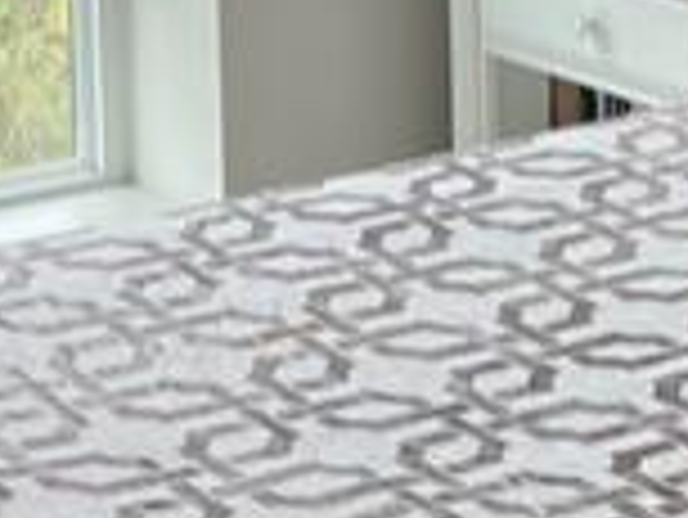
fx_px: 3461
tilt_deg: -16.1
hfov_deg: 11.3
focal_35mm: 174
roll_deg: +0.2
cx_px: 468
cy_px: 88
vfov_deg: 8.5
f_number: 1.5
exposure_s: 1/120
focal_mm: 5.7
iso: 64
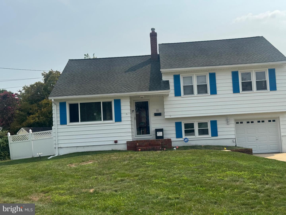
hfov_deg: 39.7
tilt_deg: +4.2
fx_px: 397
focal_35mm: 48
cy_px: 108
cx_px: 143
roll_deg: +3.2
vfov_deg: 30.3
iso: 64
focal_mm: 6.76
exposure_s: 1/6410
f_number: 1.78
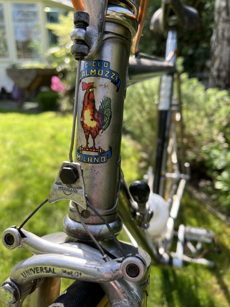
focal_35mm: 26
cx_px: 115
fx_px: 230
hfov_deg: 53.1
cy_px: 154
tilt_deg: -20.4
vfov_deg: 67.3
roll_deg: -1.8
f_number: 1.6
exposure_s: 1/461
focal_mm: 5.1
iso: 50
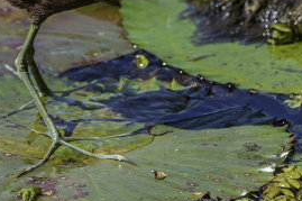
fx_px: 6673
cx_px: 103
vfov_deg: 1.7
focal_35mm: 796
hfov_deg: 2.6
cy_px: 2
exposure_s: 1/640
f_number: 7.1
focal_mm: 350
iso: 400
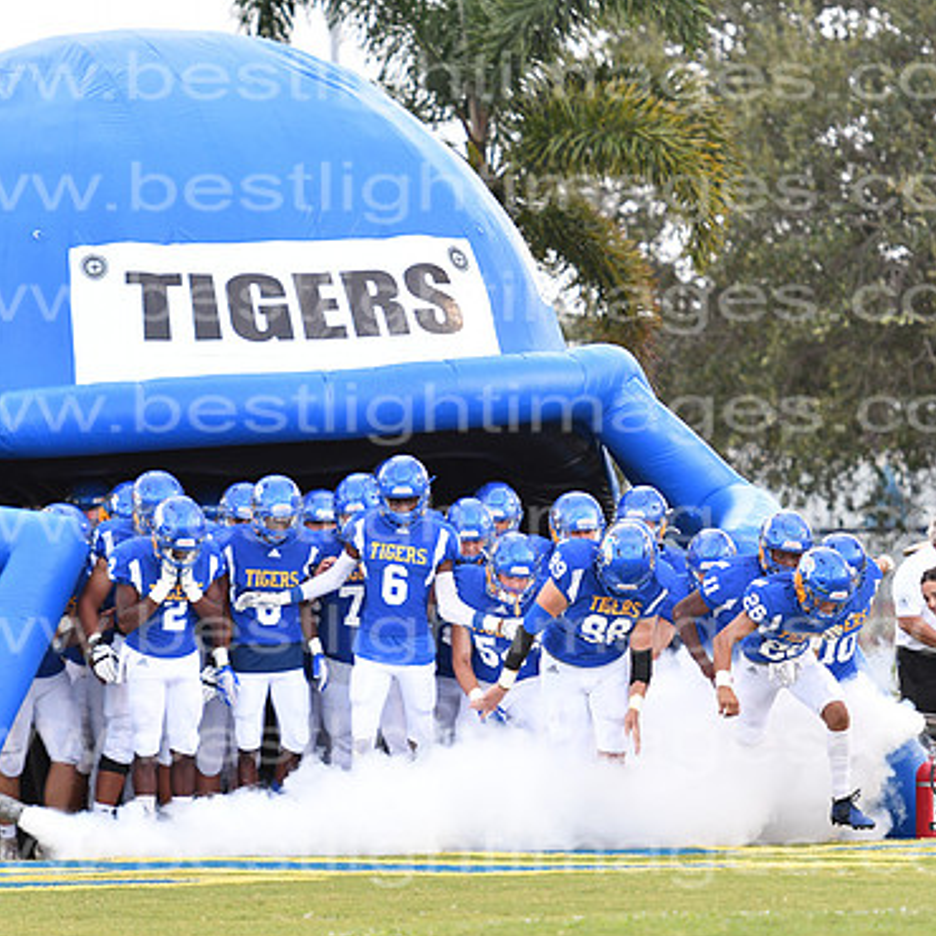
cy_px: 469
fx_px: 10085
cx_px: 468
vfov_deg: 5.3
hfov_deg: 5.3
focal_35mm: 330
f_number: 3.2
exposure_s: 1/500
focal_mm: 165
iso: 800
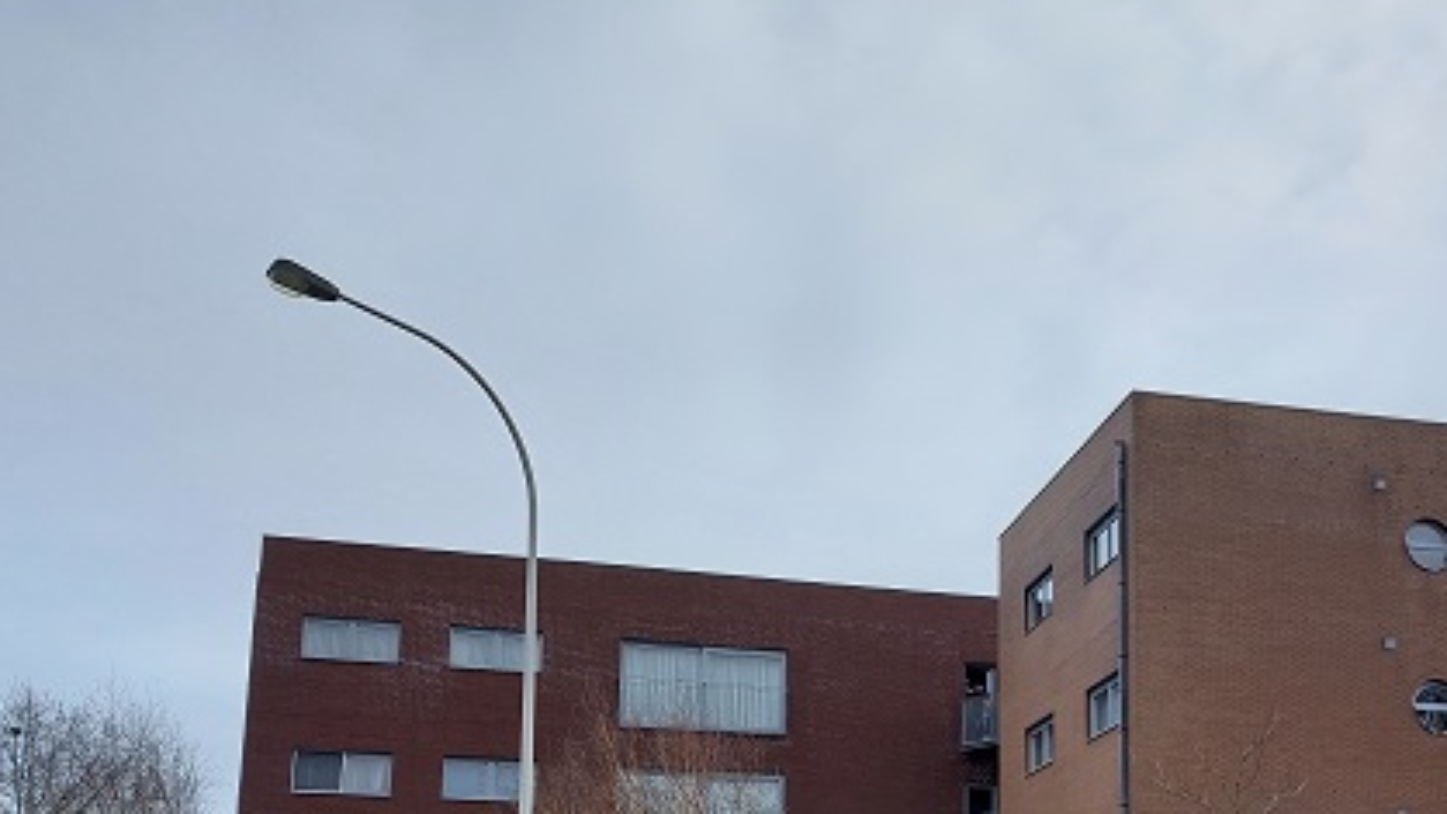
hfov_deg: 49.9
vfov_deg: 28.1
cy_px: 786
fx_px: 1535
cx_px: 928
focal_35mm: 40
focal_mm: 5.23
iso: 25
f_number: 1.8
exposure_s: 1/557
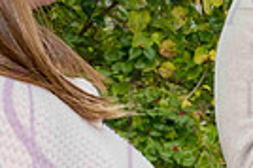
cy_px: 95
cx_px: 321
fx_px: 1018
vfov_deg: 9.4
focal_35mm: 145
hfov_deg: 13.7
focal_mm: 33.5
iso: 400
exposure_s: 1/200
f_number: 11
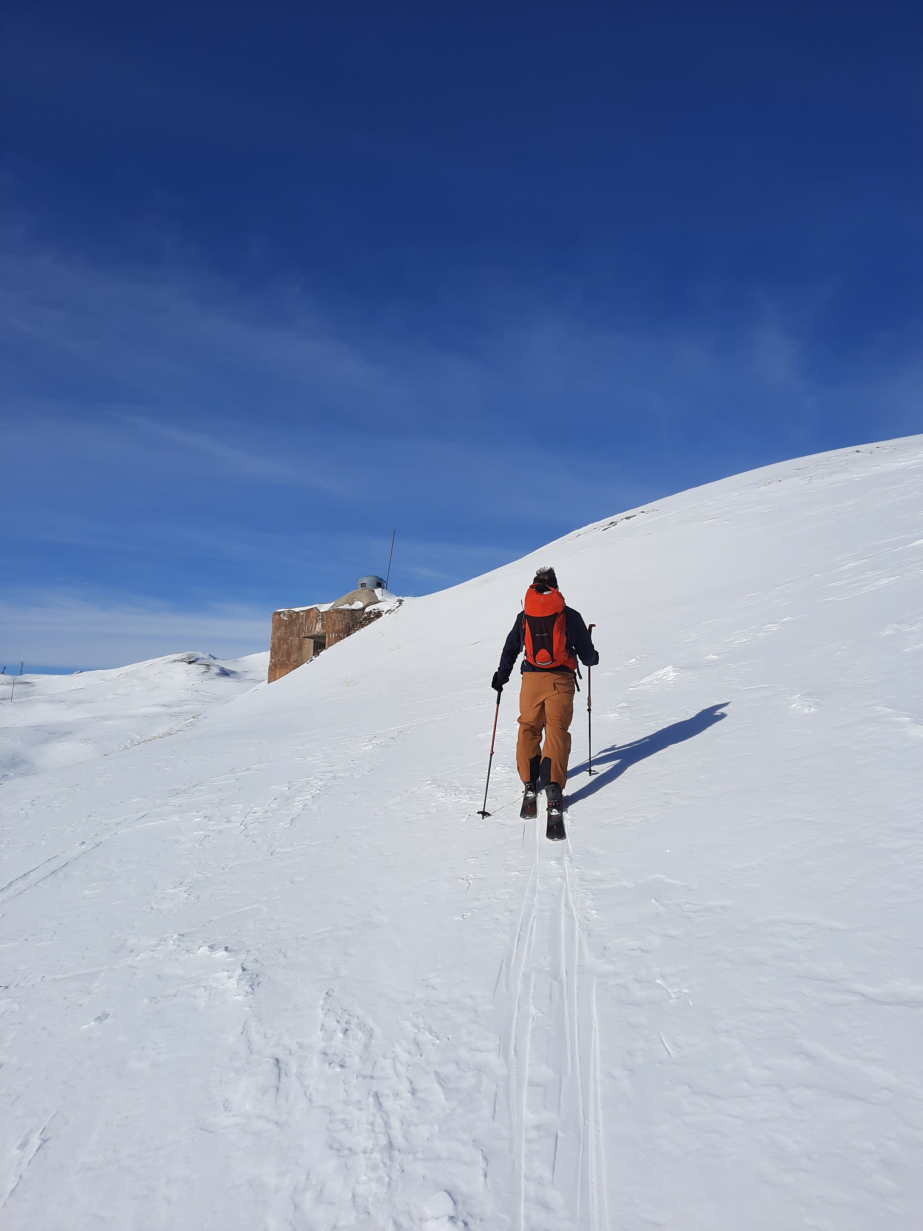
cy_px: 616
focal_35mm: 25
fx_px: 889
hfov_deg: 54.9
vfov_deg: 69.4
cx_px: 462
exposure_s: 1/3086
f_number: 2
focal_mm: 4.6
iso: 32
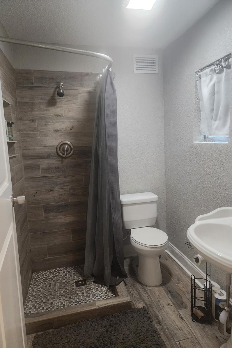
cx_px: 123
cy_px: 174
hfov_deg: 53.1
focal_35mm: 24
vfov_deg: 73.8
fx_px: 232
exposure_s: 1/120
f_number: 1.8
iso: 500
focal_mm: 6.4
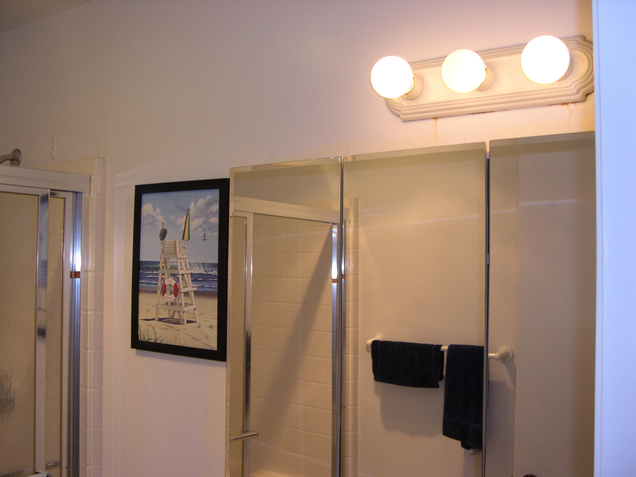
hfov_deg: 49.0
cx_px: 318
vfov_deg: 37.7
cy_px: 238
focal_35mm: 38
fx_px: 698
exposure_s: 1/90.1
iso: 100
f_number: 2.8
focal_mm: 8
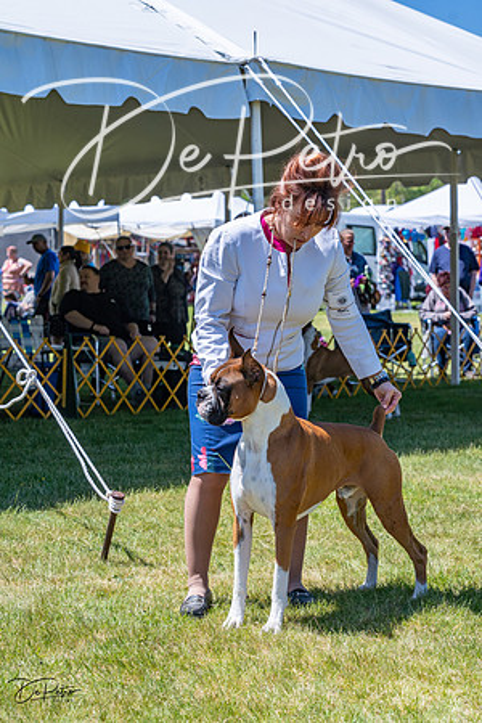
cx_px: 241
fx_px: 1426
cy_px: 362
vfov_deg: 28.5
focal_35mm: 71
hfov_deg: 19.2
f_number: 6.3
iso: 400
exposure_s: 1/1600
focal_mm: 71
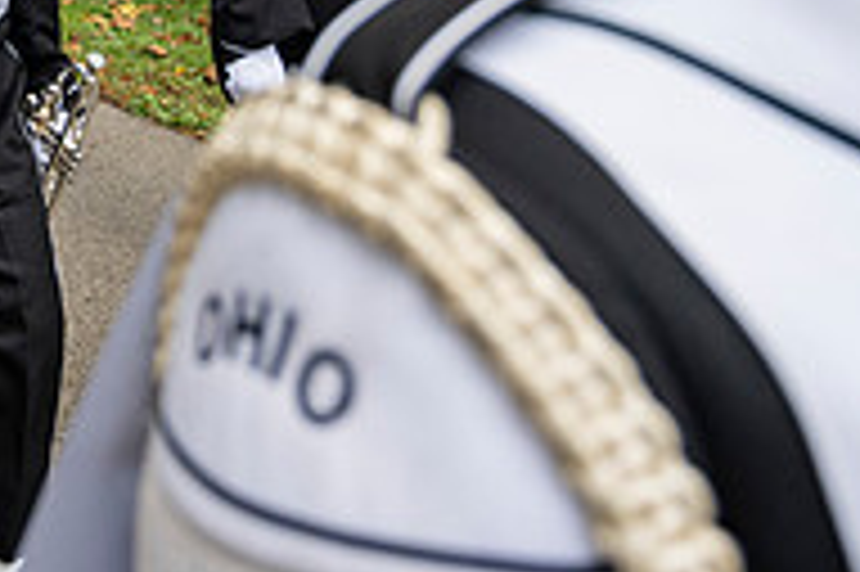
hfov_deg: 25.5
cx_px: -108
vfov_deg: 17.1
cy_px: -245
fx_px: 1742
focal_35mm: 73
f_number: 4
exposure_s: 1/1000
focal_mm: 24
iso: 500
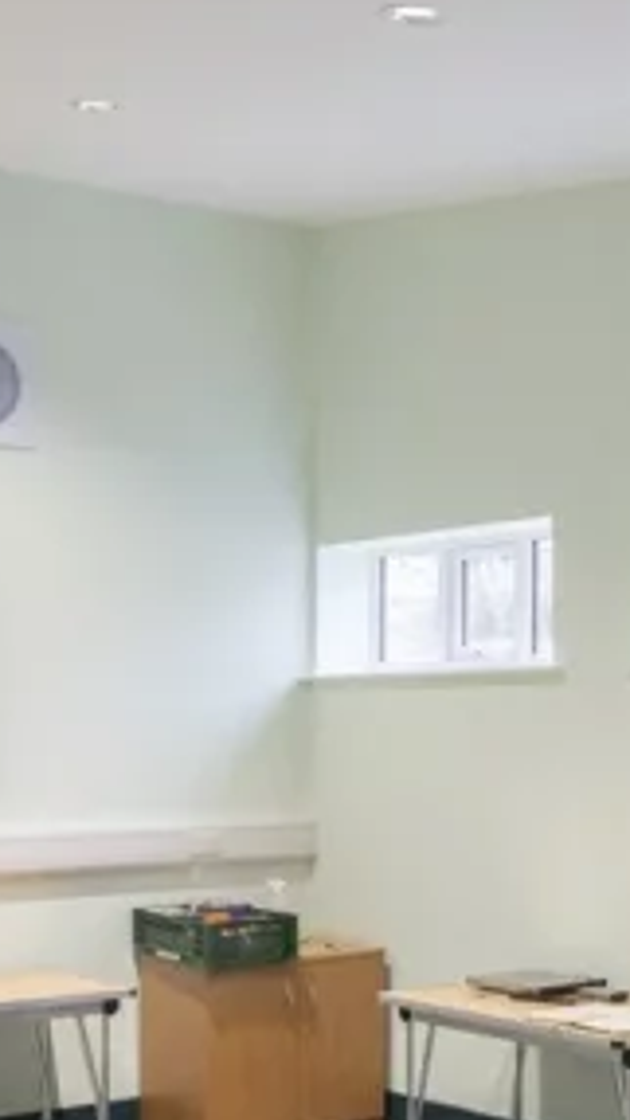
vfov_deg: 34.0
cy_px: 871
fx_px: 1781
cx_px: 438
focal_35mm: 60
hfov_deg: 20.0
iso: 1000
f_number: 5.6
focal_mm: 16
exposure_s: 1/50
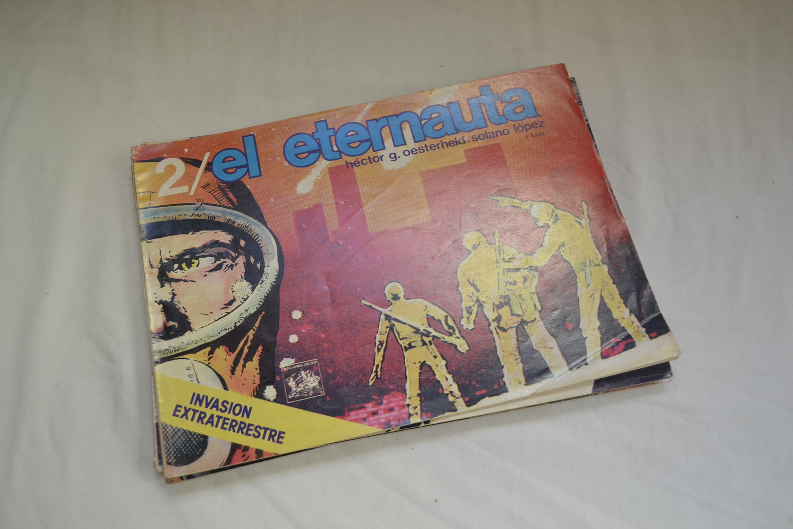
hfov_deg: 61.9
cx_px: 396
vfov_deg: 43.6
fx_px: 661
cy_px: 264
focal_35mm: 30
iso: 400
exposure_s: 1/80
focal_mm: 20
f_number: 4.5
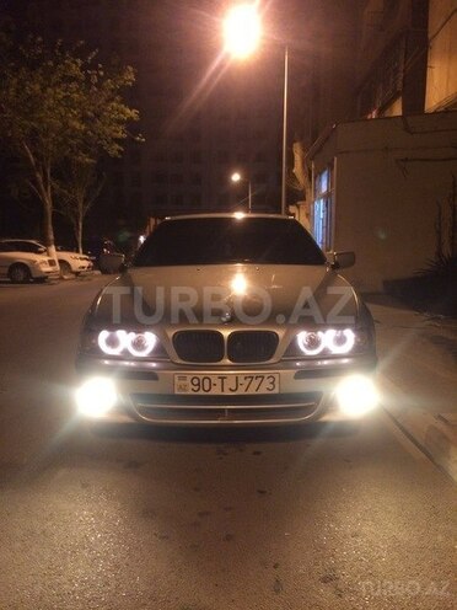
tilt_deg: -8.9
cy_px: 305
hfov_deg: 48.2
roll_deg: +1.5
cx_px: 228
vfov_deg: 61.7
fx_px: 510
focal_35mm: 29
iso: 250
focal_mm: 4.15
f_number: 2.2
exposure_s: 1/17
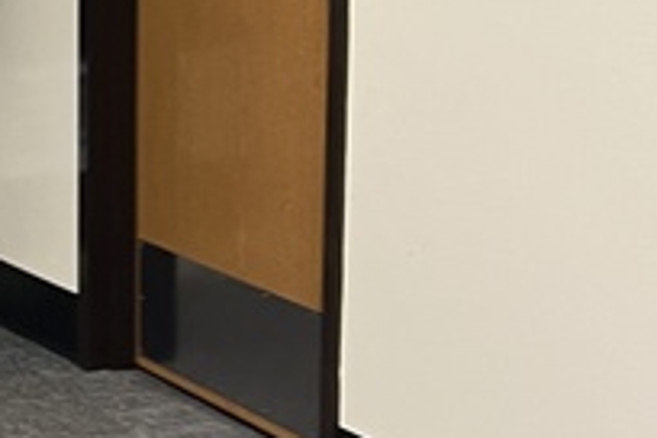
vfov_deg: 10.1
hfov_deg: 13.4
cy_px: 290
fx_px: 2482
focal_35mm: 136
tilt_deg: -12.8
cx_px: -548
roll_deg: +3.0
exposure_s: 1/60
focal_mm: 5.7
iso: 160
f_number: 1.5
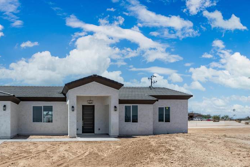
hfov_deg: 65.2
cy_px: 120
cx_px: 62
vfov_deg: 48.1
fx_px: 181
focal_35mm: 26
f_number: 8
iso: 125
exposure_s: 1/8000
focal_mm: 14
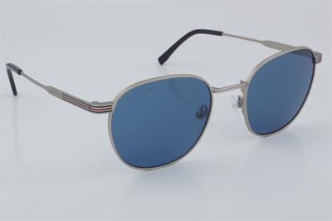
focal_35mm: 75
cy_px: 110
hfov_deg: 27.0
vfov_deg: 18.2
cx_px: 166
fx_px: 691
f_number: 32
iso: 100
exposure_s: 1/4
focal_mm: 50
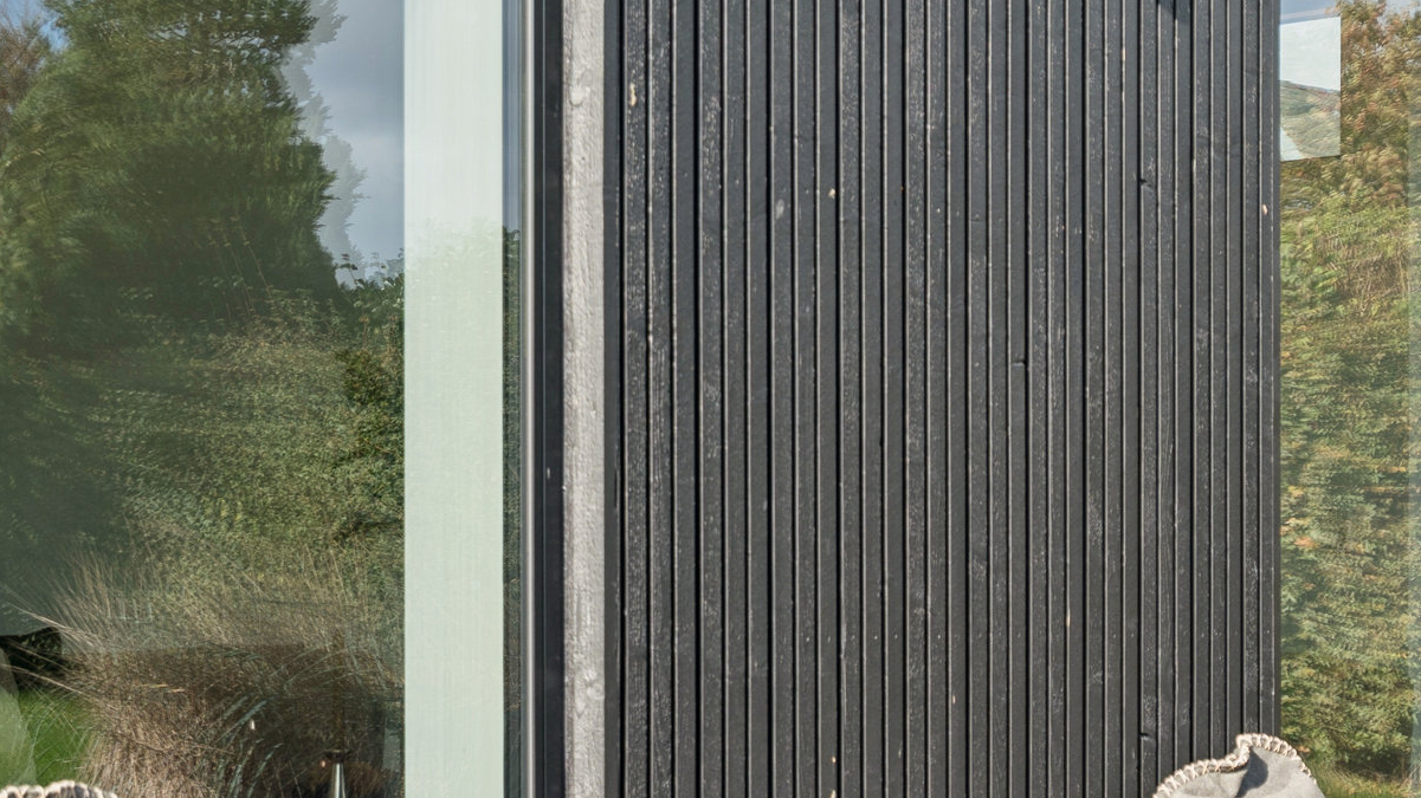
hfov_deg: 23.7
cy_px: 598
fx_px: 3353
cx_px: 1064
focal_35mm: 89
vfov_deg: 13.5
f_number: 4.5
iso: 80
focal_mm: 34
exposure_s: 1/320
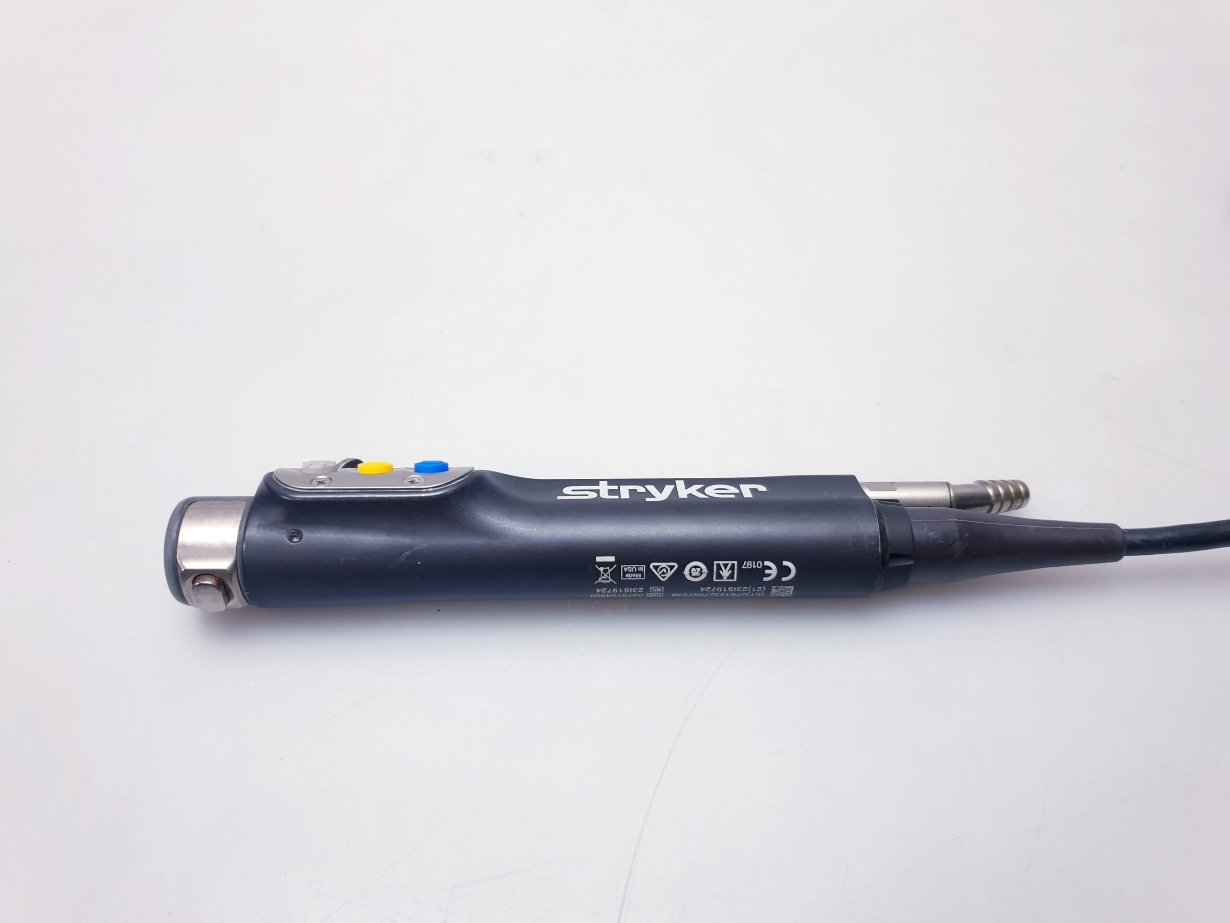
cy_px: 462
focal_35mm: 26
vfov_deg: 53.1
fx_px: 924
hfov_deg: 67.3
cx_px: 615
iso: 64
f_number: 2.4
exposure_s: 1/100
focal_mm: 4.3
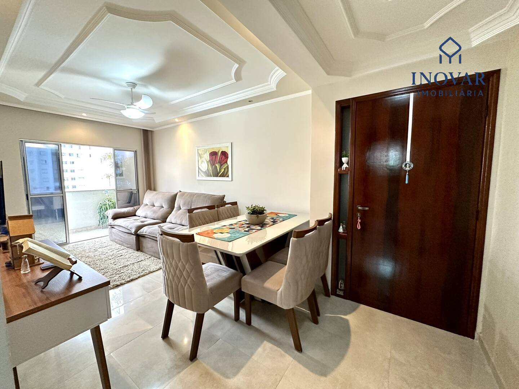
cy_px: 194
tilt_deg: -5.6
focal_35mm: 14
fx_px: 210
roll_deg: +0.0
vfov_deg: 85.7
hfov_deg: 102.1
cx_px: 260
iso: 320
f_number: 2.2
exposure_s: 1/120
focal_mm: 2.22
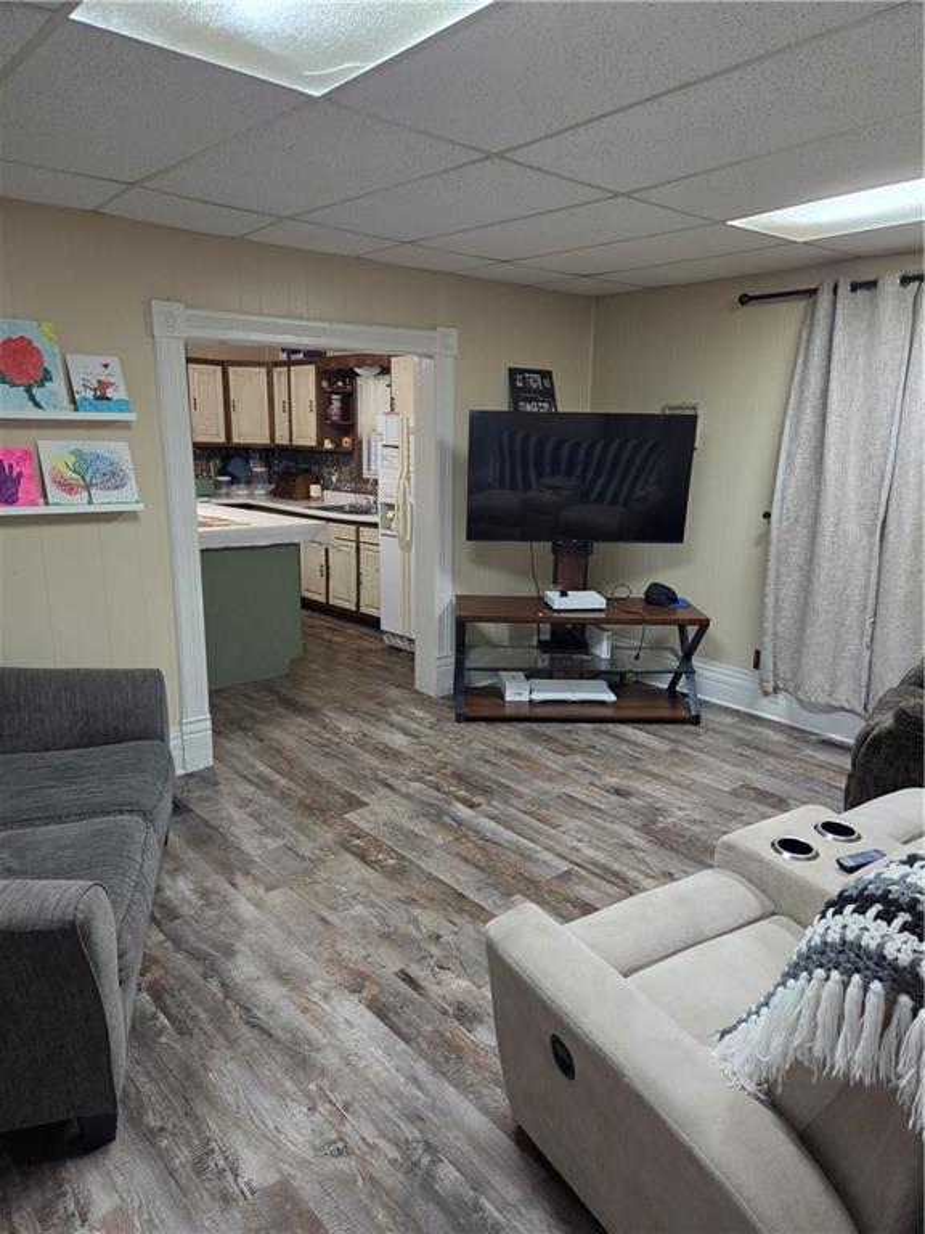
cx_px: 462
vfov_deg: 73.9
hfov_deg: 58.9
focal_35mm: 23
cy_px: 617
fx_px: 819
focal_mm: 5.4
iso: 640
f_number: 1.8
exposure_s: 1/120
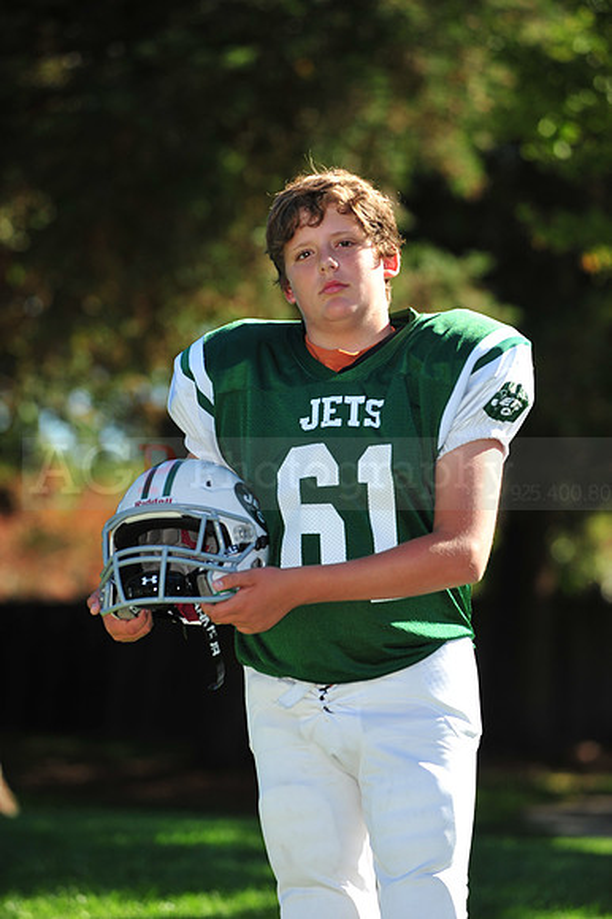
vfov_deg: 11.8
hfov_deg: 7.8
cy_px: 460
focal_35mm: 175
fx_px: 4467
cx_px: 306
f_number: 4.5
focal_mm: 175
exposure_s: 1/1600
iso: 400
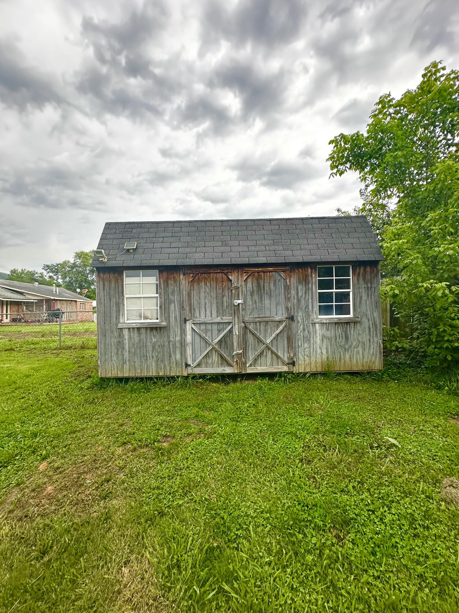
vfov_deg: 102.1
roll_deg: +0.5
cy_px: 306
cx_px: 230
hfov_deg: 85.7
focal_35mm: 14
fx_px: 248
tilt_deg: +2.9
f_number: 2.2
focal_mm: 2.22
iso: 125
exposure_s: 1/99
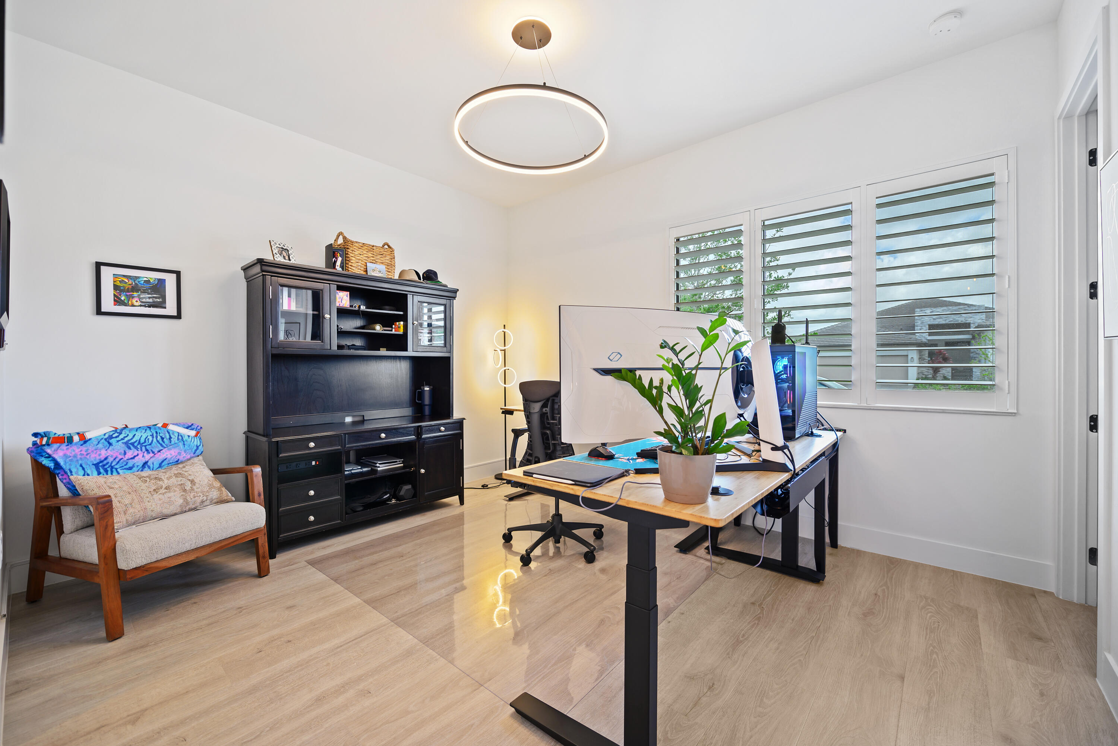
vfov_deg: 81.2
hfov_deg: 104.2
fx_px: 435
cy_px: 373
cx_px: 559
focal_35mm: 14
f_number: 2.8
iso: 160
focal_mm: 14
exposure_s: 1/13
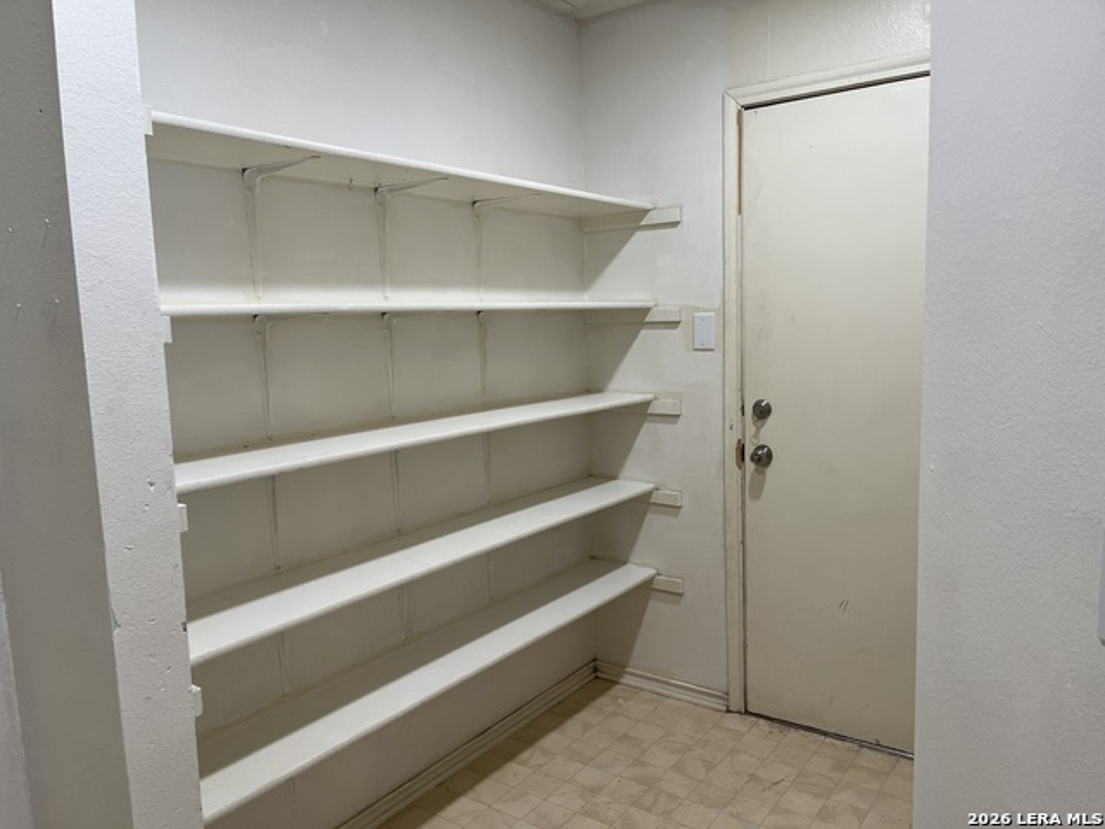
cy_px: 414
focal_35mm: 26
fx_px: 830
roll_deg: +2.1
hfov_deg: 67.3
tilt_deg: -8.2
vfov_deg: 53.1
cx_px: 552
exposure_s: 1/120
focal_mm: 5.1
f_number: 1.6
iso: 125
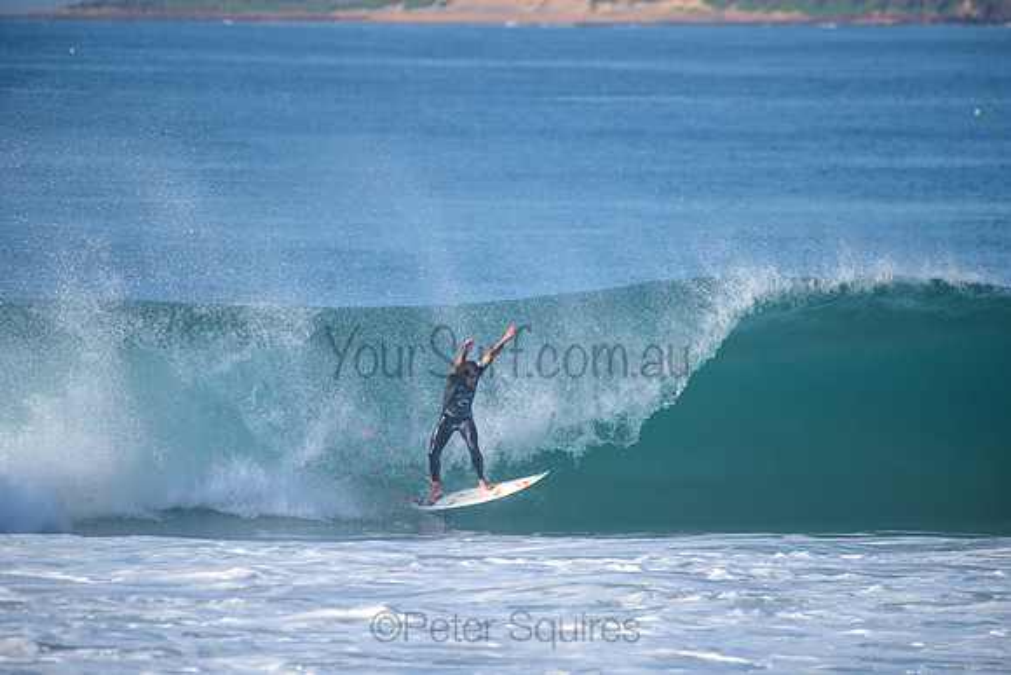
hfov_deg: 4.1
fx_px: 14044
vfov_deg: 2.8
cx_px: 506
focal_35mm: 500
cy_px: 338
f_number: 5.6
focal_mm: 500
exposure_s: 1/2000
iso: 320
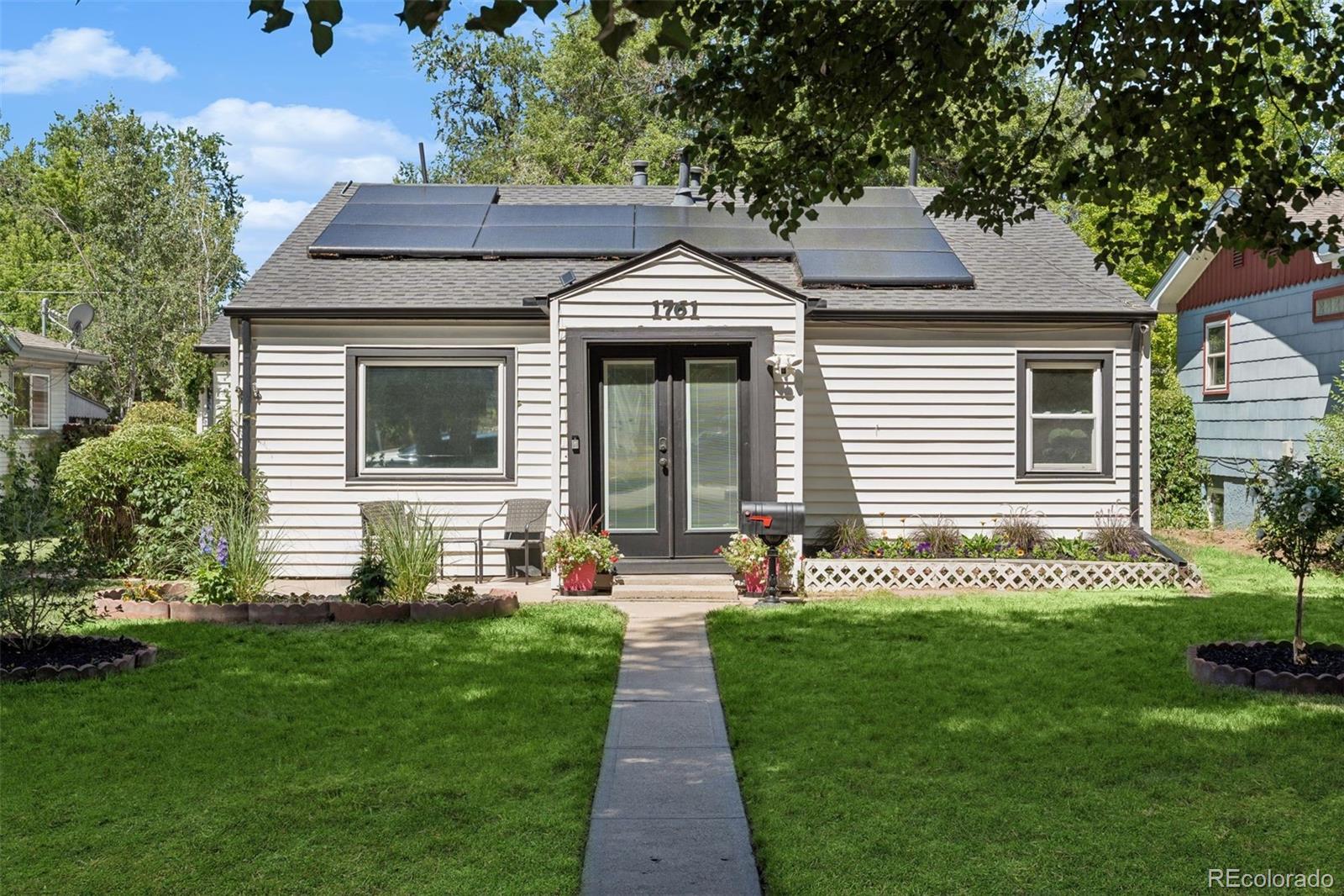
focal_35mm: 38
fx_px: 1418
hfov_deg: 50.7
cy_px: 448
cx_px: 672
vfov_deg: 35.0
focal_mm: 38
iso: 400
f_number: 8
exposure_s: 1/1000
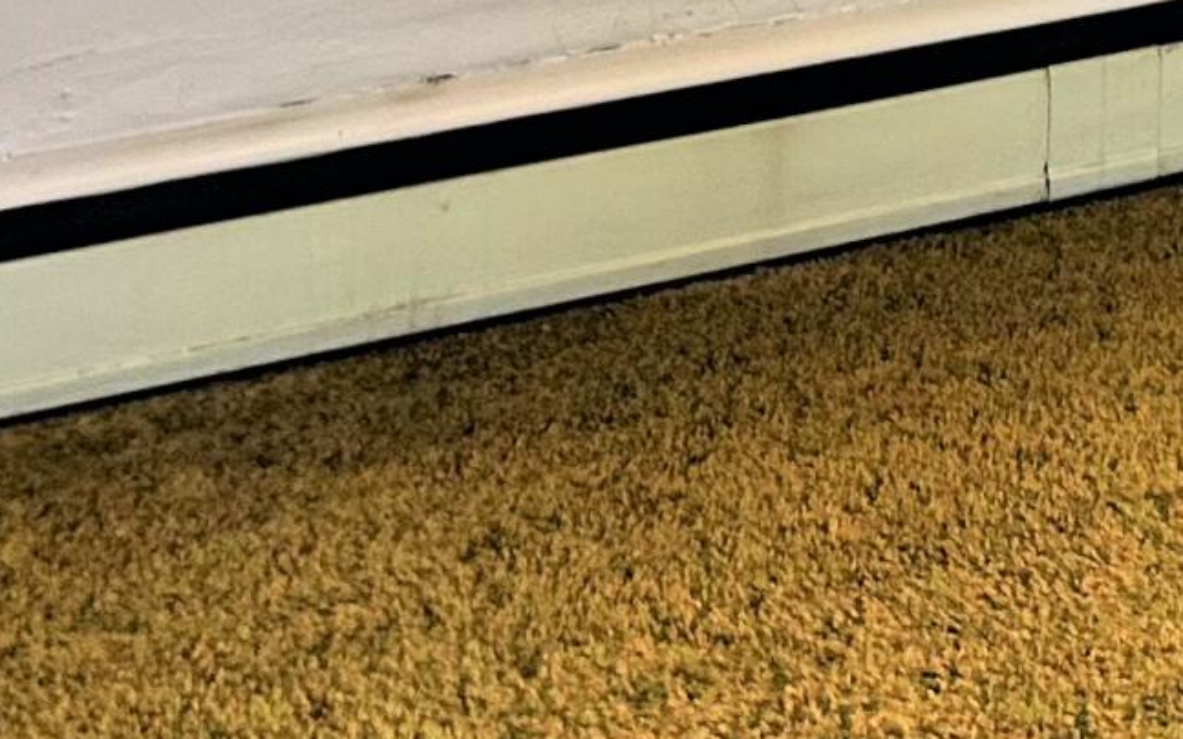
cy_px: -710
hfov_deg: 14.3
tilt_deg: -9.5
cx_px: 2467
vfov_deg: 10.3
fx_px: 3803
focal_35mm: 118
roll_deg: -3.3
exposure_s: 1/60
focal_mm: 6.86
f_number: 1.78
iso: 160
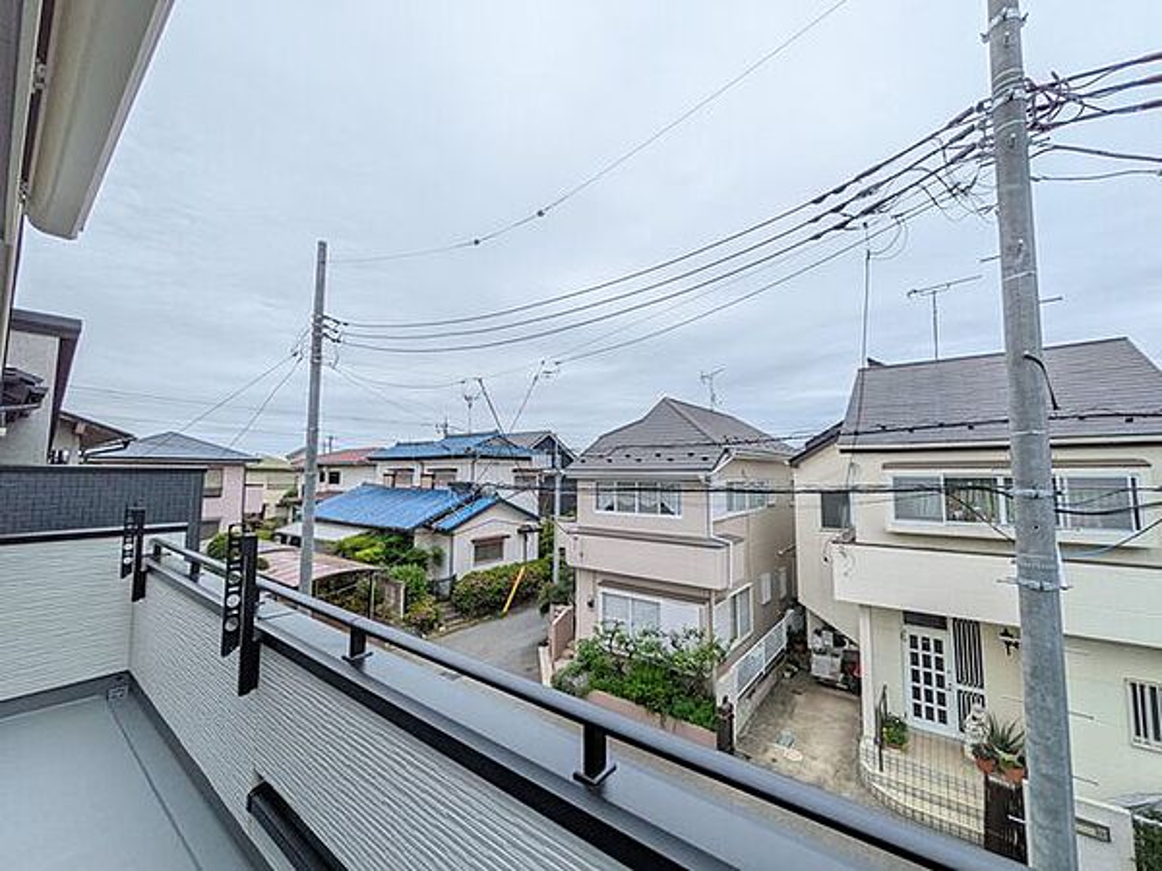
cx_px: 581
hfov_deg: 102.1
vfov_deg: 85.7
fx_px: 470
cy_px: 436
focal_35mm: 14
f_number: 2.2
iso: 51
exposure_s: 1/1145
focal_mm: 1.83
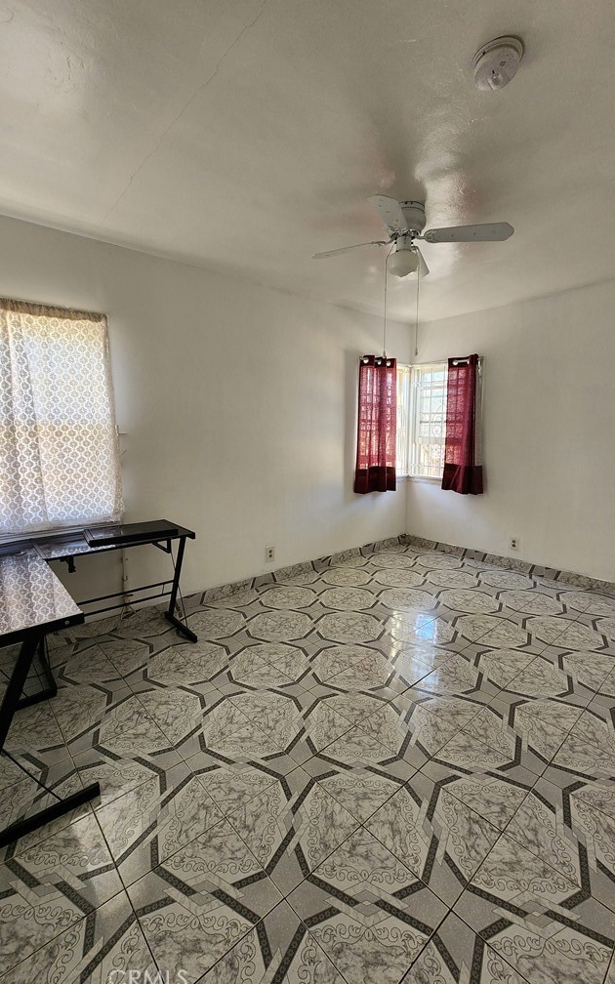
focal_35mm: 14
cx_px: 311
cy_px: 493
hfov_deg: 78.6
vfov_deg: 105.3
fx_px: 375
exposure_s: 1/60
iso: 160
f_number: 2.2
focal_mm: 2.2
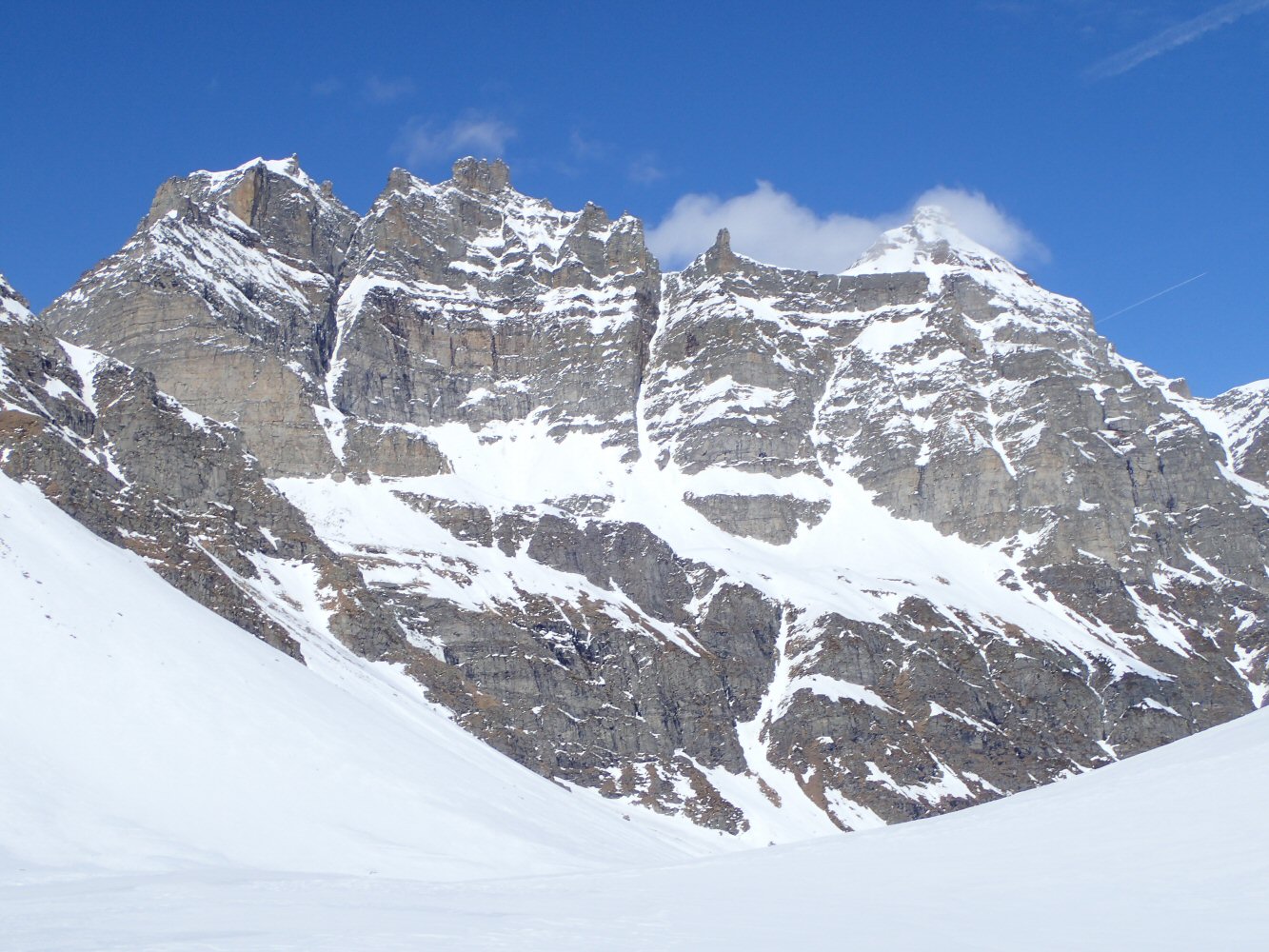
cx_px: 634
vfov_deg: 31.5
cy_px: 476
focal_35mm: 46
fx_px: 1686
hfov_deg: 41.2
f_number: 13
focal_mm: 8.41
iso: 100
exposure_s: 1/200
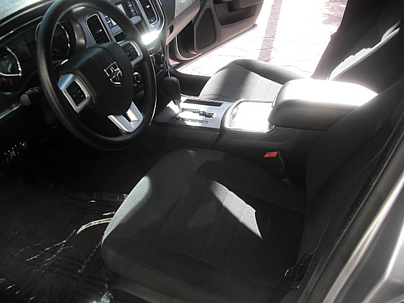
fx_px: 420
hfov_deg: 51.4
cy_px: 152
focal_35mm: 36
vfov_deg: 39.7
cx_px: 202
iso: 50
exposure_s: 1/125
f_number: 2.8
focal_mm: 6.3
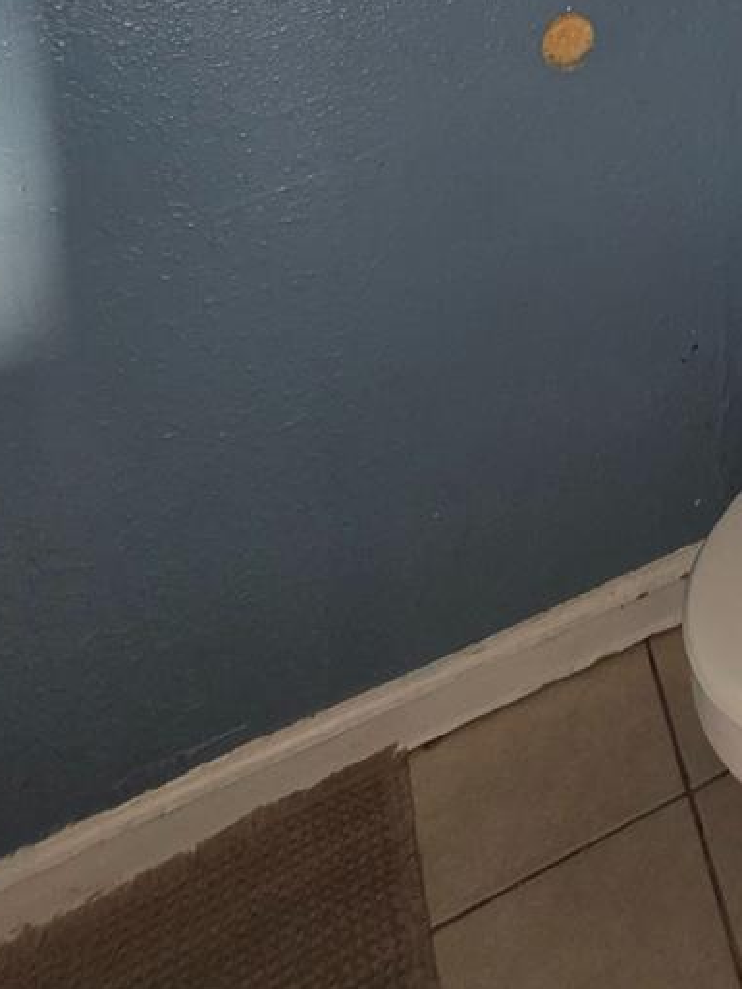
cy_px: -384
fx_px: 1086
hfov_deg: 31.3
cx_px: 903
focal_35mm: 38
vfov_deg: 32.2
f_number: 1.9
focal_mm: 2.2
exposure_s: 1/359
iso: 160
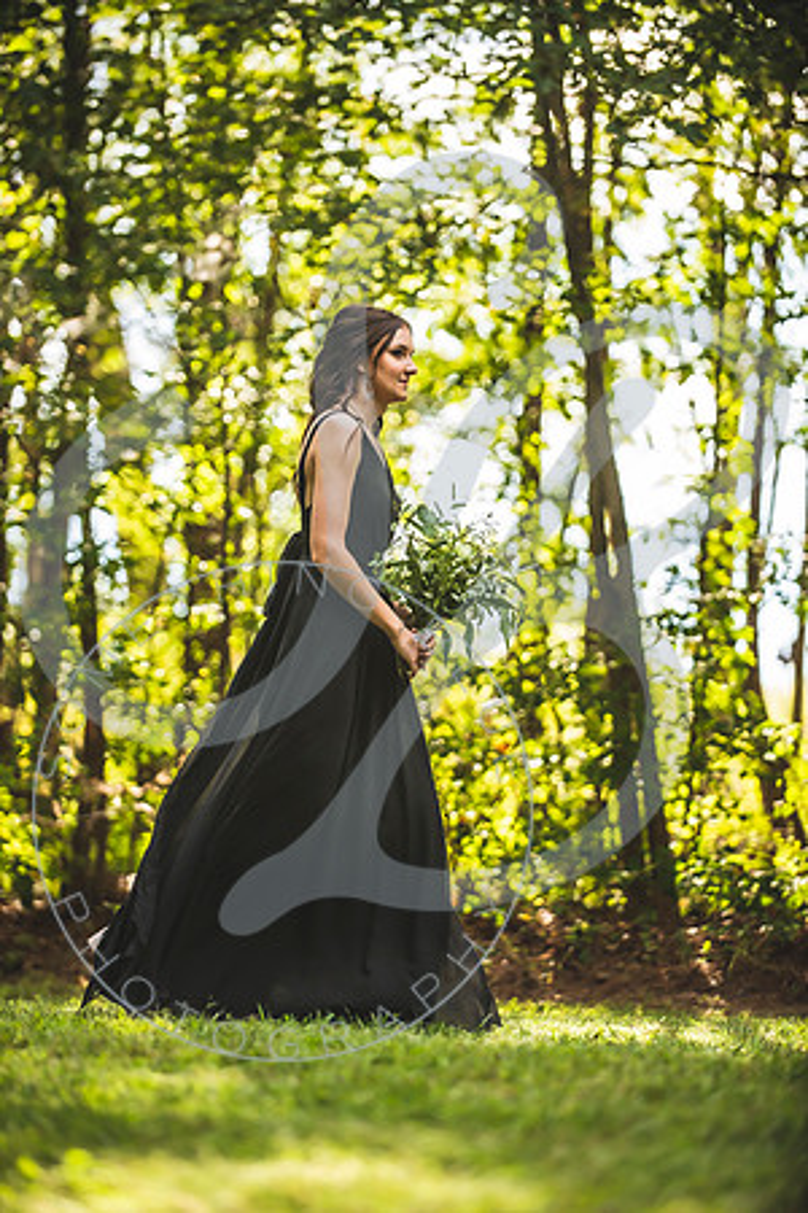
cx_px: 404
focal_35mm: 130
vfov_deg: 15.8
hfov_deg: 10.5
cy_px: 606
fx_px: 4376
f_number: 2.8
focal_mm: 130
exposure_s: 1/640
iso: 500
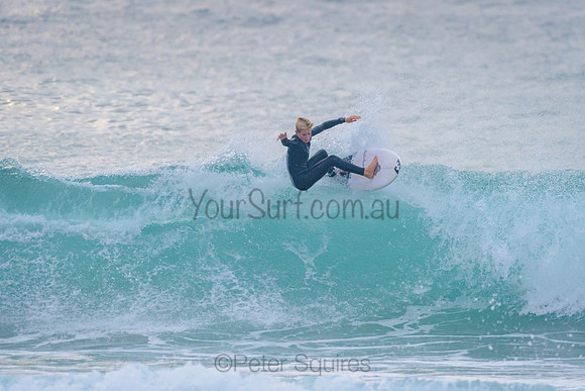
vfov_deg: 2.2
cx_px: 321
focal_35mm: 613
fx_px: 9965
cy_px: 152
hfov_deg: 3.4
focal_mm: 500
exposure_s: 1/2000
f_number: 5.6
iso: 1000
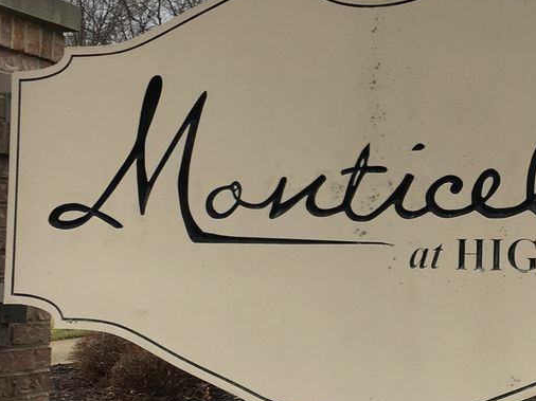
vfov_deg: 17.1
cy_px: 246
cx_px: 469
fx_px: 1331
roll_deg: -1.2
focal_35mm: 86
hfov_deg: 22.3
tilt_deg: +0.9
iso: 32
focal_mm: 4.15
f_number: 2.2
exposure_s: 1/120
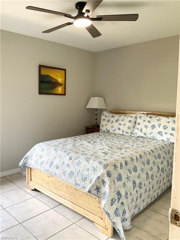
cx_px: 90
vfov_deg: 61.7
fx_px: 201
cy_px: 120
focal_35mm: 29
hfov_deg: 48.2
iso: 100
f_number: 1.8
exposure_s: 1/60
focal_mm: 3
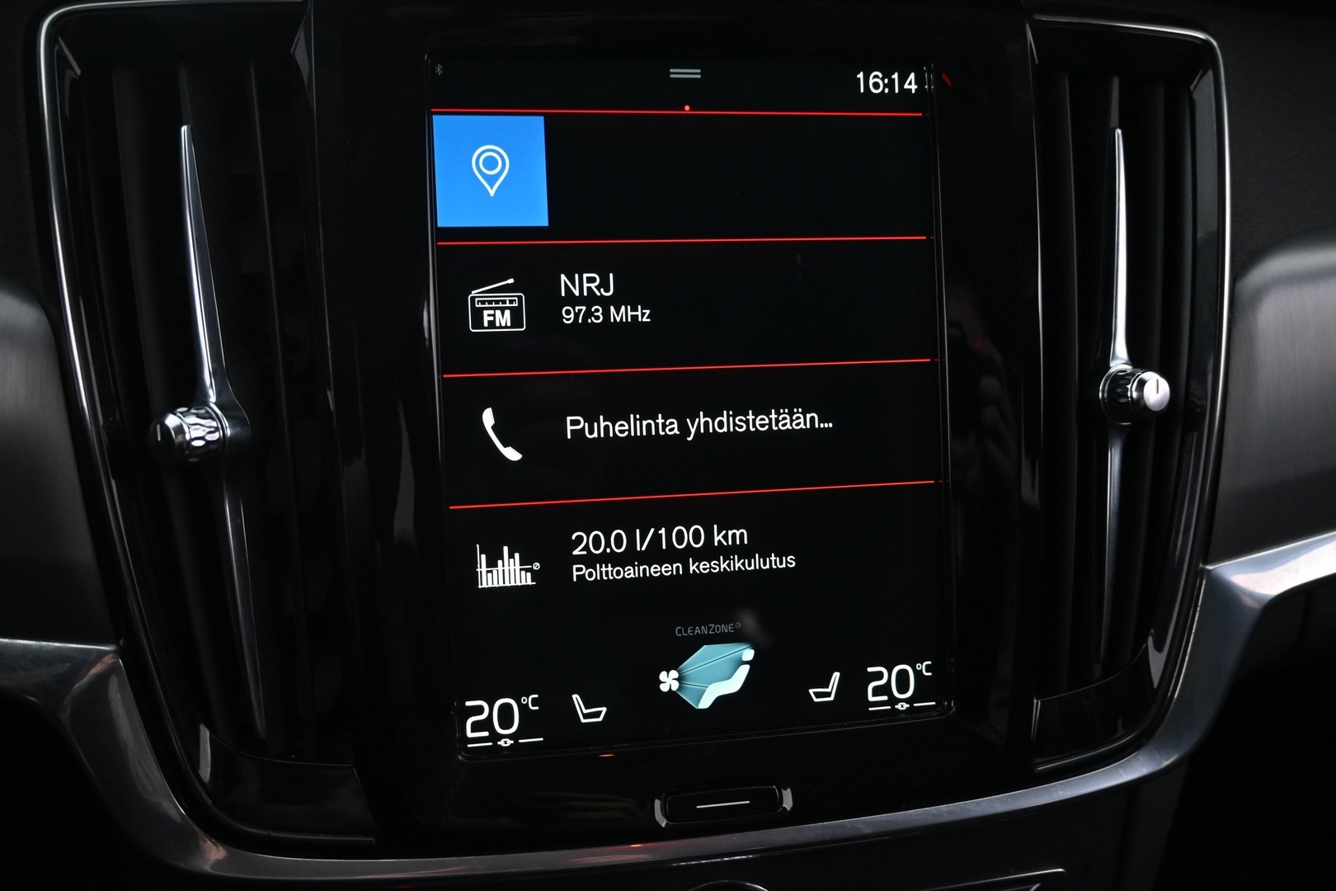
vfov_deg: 41.7
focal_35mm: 32
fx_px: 1169
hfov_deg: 59.5
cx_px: 668
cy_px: 446
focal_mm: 21
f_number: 4
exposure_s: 1/30
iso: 2200
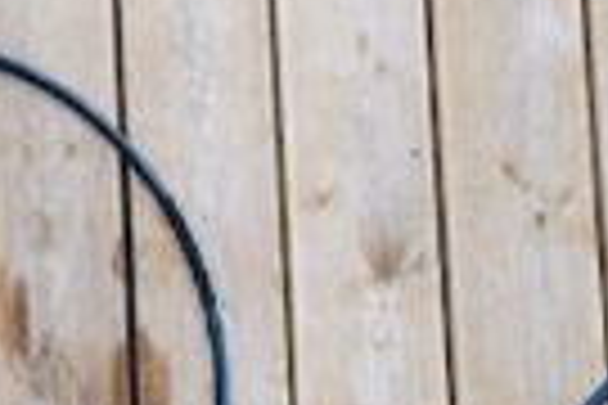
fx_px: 4475
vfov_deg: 5.0
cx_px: -964
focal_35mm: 265
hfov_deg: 7.2
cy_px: -693
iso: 220
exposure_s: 1/250
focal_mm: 35
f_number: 7.1
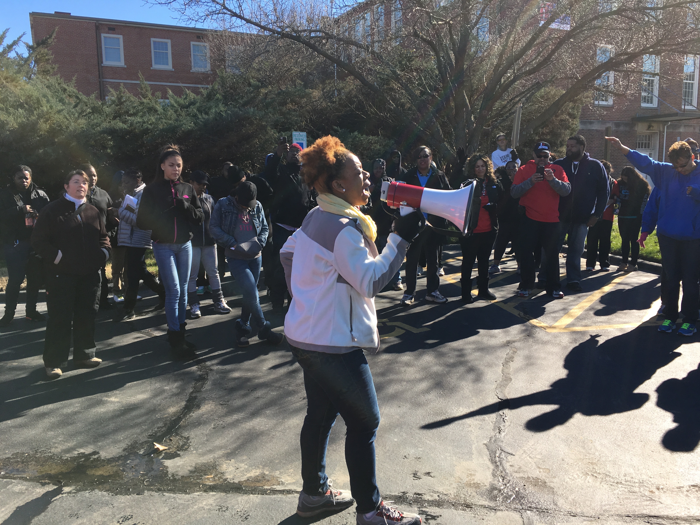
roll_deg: +0.6
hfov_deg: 61.7
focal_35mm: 29
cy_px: 262
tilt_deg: -6.4
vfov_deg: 48.2
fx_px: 586
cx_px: 350
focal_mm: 4.15
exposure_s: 1/657
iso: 25
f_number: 2.2
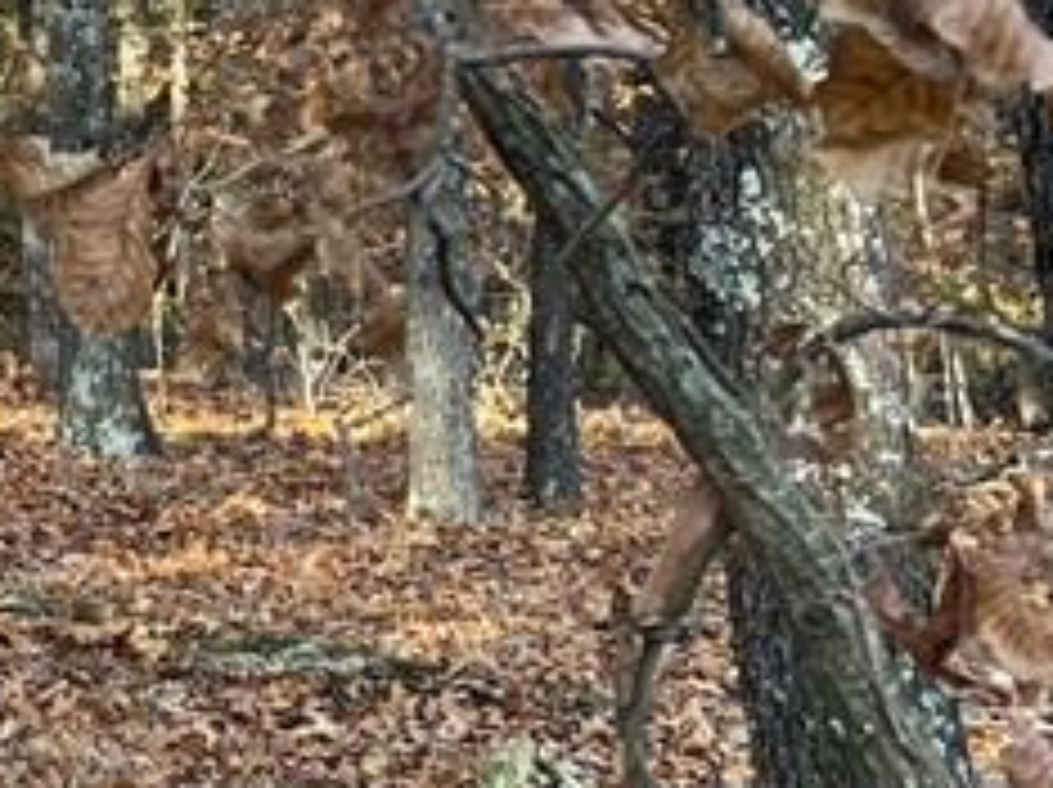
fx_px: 3464
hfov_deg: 14.8
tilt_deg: +8.1
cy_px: -14
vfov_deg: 12.8
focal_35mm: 114
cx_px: -932
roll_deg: +1.6
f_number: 1.5
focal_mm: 5.7
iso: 50
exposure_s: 1/171
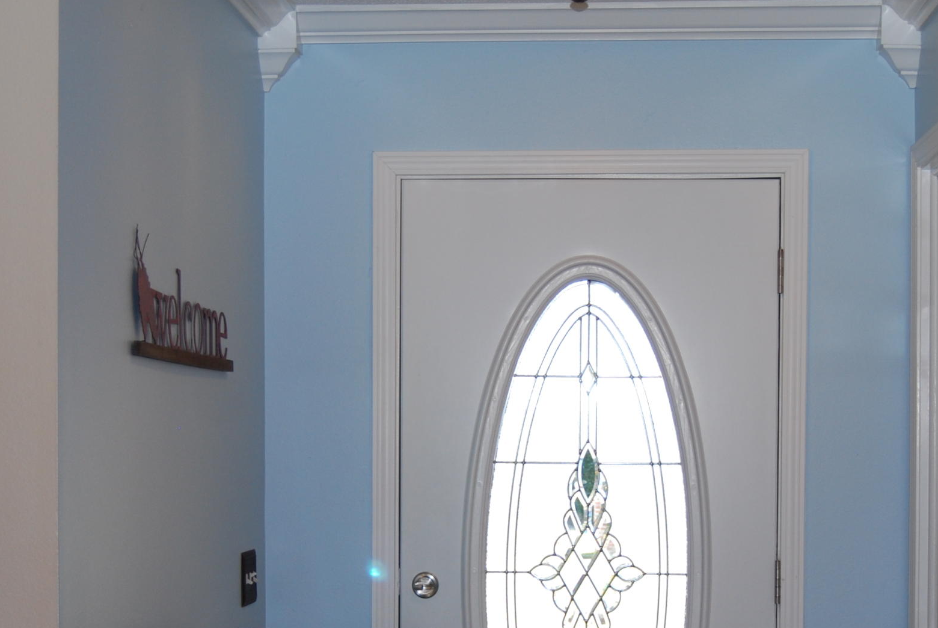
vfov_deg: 18.1
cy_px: 476
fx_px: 1956
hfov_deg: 27.0
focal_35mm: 75
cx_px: 477
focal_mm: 26
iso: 200
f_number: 4.2
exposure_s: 1/60
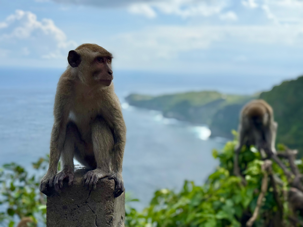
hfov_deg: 39.7
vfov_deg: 30.3
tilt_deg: -7.1
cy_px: 114
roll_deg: -1.5
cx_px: 152
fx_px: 420
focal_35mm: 48
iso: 80
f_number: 1.78
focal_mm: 6.76
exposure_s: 1/11364
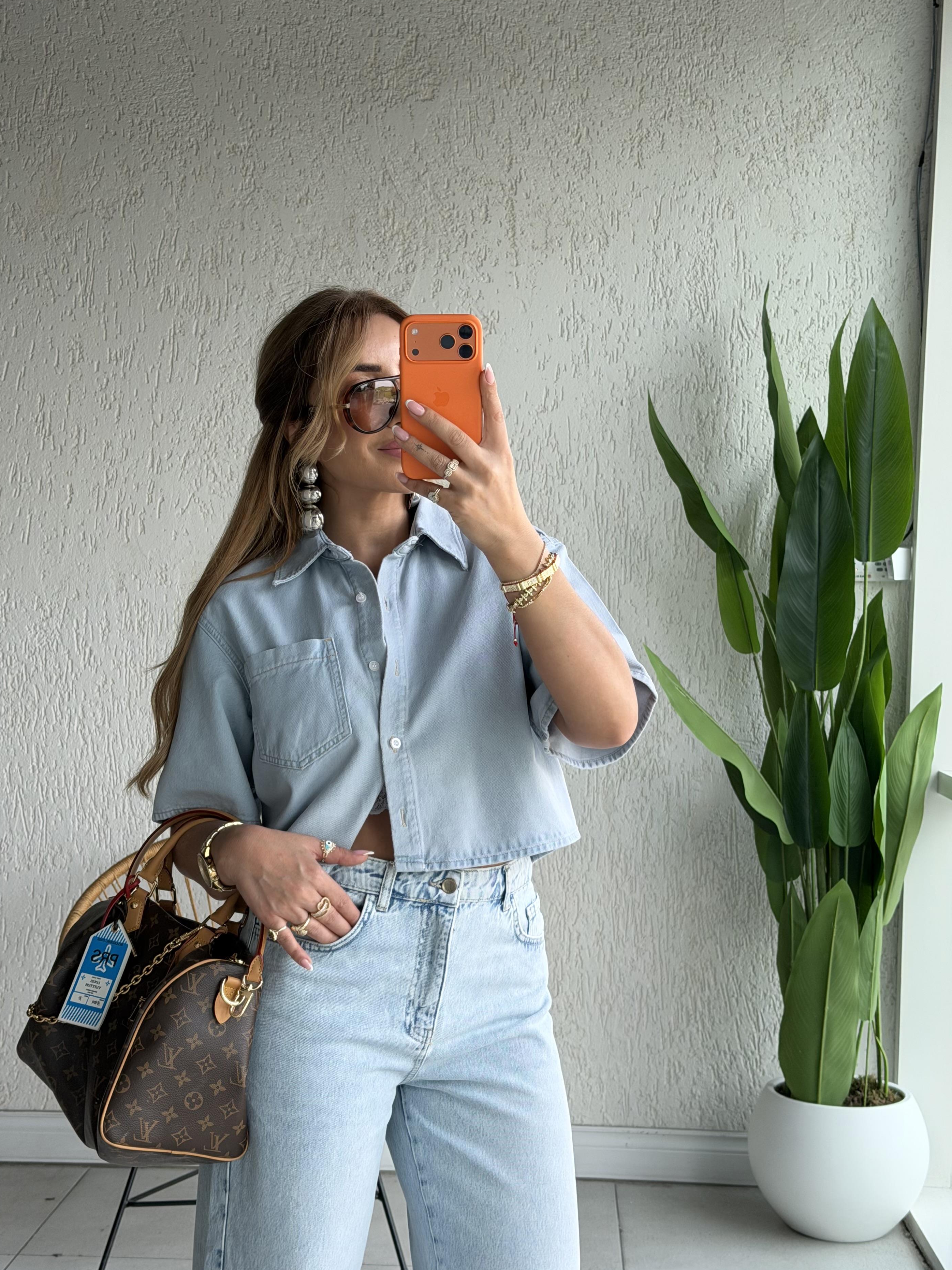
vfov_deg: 36.8
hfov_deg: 28.0
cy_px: 656
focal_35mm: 52
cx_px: 458
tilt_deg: -15.9
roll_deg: -1.4
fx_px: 1907
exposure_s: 1/272
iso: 64
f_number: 1.78
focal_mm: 6.76
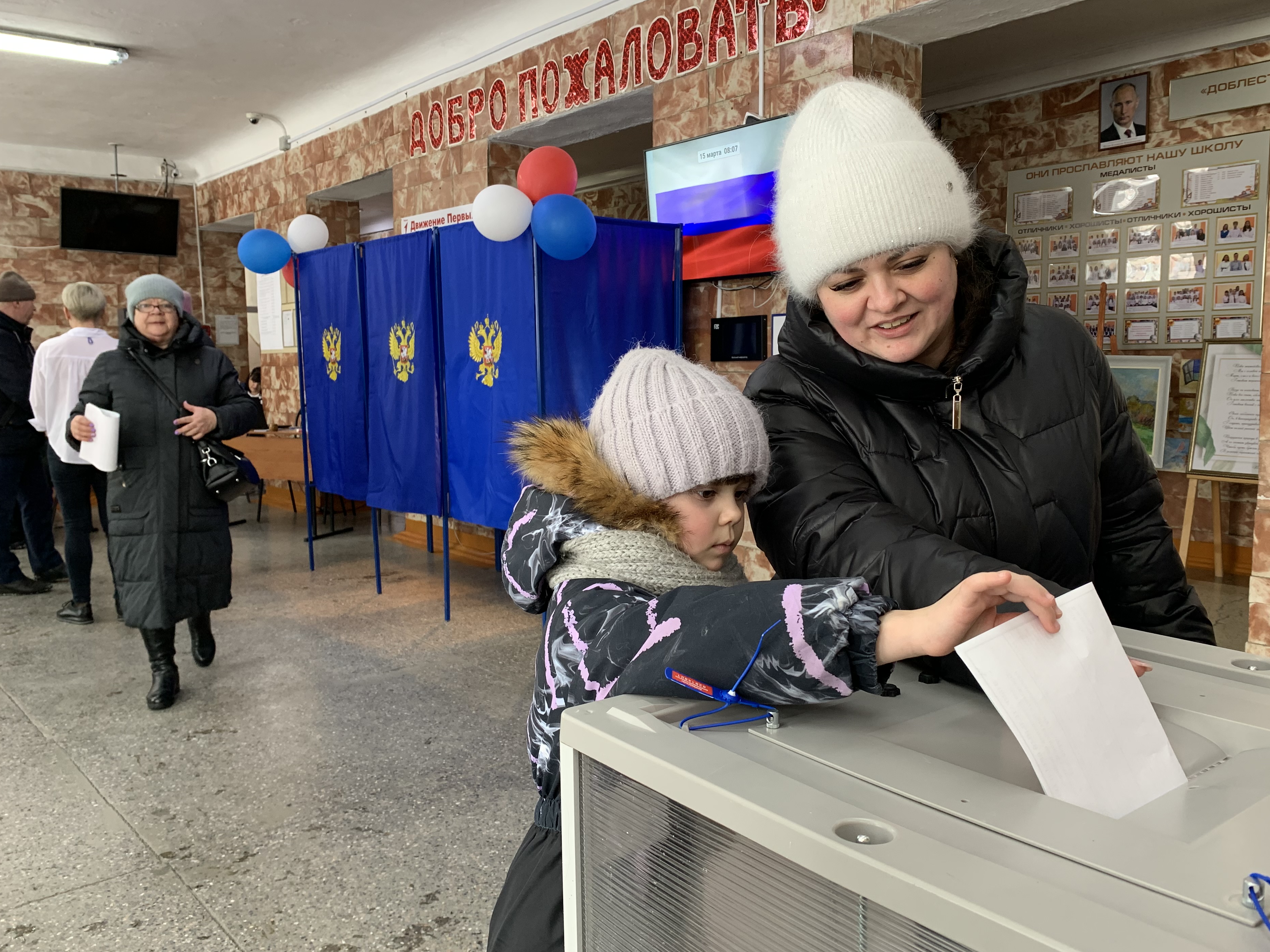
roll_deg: +0.0
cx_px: 675
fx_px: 1027
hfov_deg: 63.4
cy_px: 479
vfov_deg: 49.7
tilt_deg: -6.9
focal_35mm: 28
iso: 80
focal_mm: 4.25
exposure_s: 1/50
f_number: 1.8
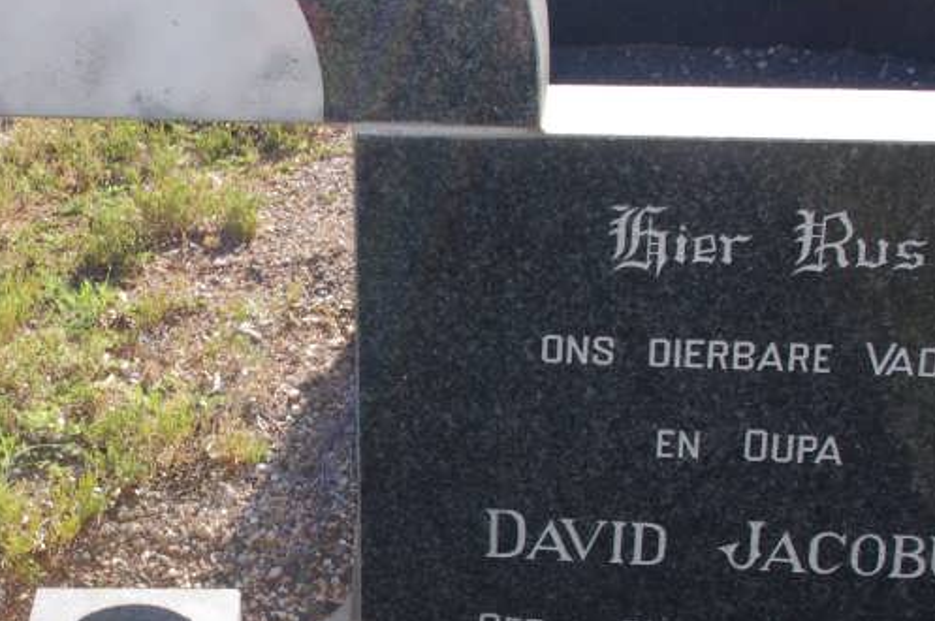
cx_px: 120
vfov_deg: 15.6
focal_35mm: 87
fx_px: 2257
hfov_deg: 22.9
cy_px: 430
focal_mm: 24.38
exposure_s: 1/60
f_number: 11
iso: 200
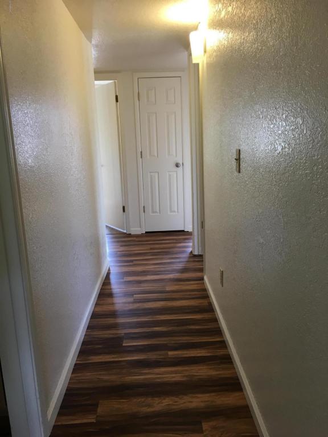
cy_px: 218
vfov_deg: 61.7
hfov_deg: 48.2
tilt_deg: -10.2
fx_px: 366
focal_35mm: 29
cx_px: 164
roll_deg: +2.5
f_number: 2.2
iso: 50
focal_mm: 4.15
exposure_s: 1/30
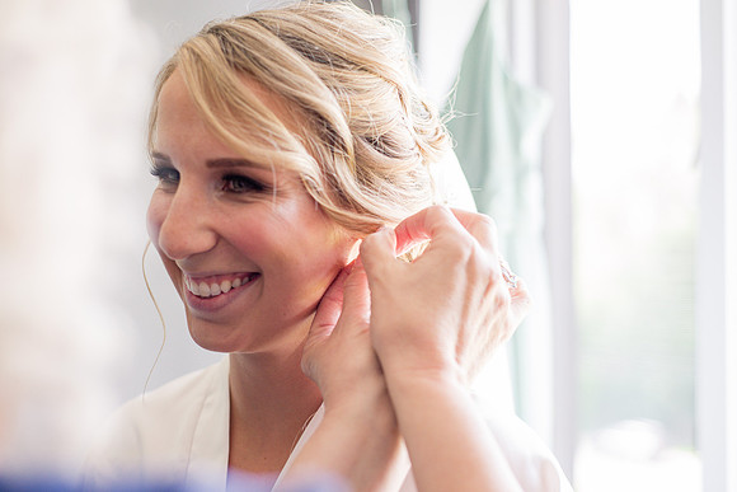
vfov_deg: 27.0
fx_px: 1024
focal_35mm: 50
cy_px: 246
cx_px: 368
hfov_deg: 39.6
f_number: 2.5
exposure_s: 1/200
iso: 640
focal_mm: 50
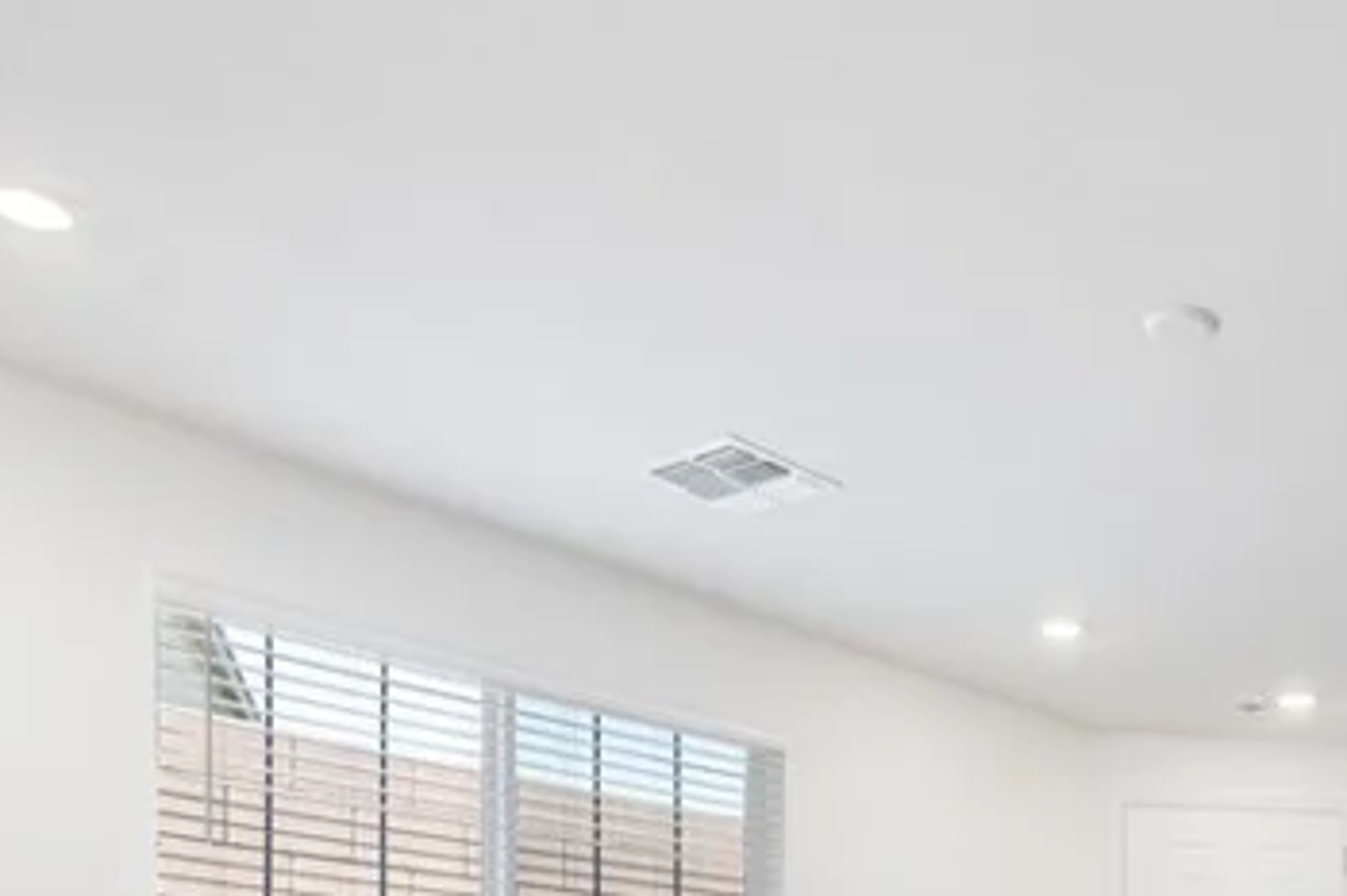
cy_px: 1190
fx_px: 1533
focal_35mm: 41
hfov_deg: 43.4
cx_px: 1212
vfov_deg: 27.0
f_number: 9
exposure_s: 1
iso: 100
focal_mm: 14
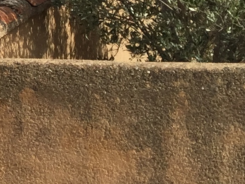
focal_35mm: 161
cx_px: -346
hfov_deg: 10.5
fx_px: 1140
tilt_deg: +3.8
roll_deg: -2.1
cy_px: 4
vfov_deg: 9.2
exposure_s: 1/2198
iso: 32
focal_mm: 4.15
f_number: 2.2
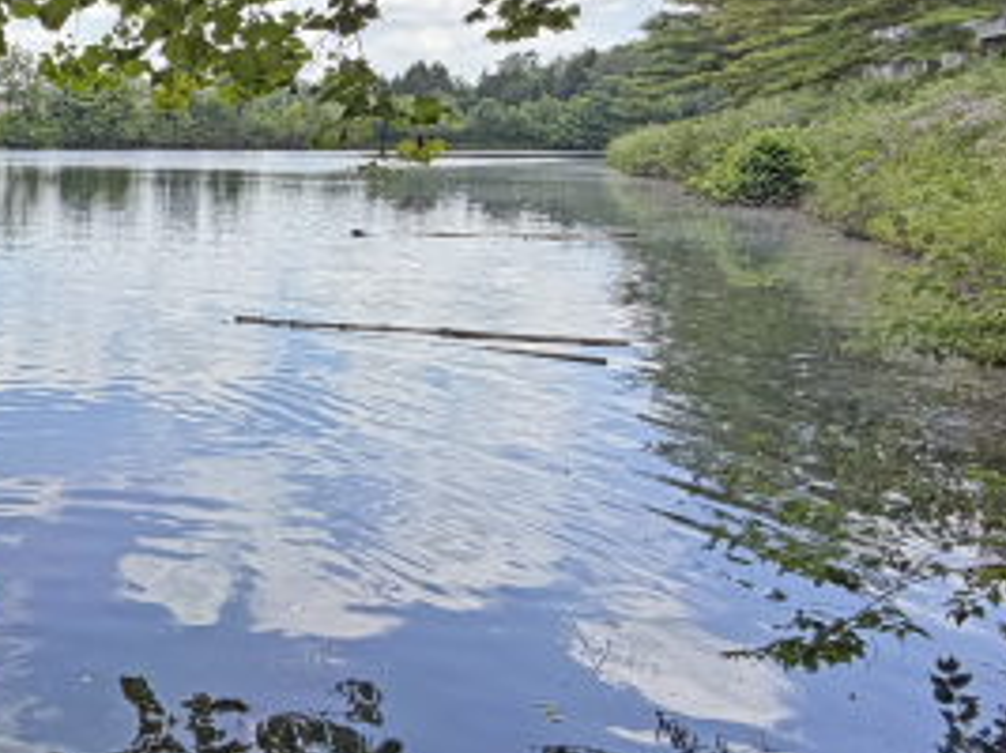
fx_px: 1017
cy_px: 309
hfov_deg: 41.0
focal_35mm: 35
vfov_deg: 40.5
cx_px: -126
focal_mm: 2.22
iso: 40
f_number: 2.2
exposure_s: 1/613
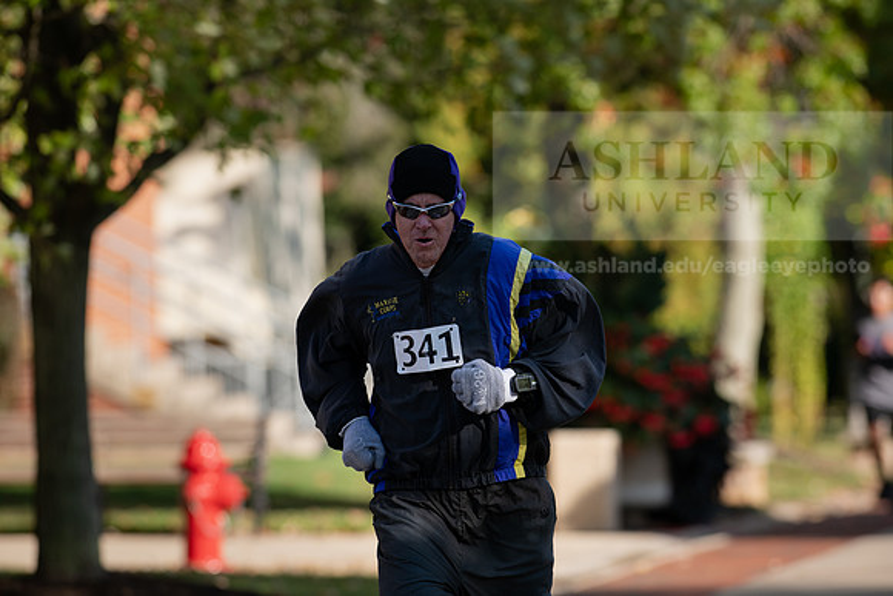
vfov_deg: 4.6
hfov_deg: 6.9
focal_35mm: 300
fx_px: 7443
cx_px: 446
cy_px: 298
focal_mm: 300
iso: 200
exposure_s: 1/800
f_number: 5
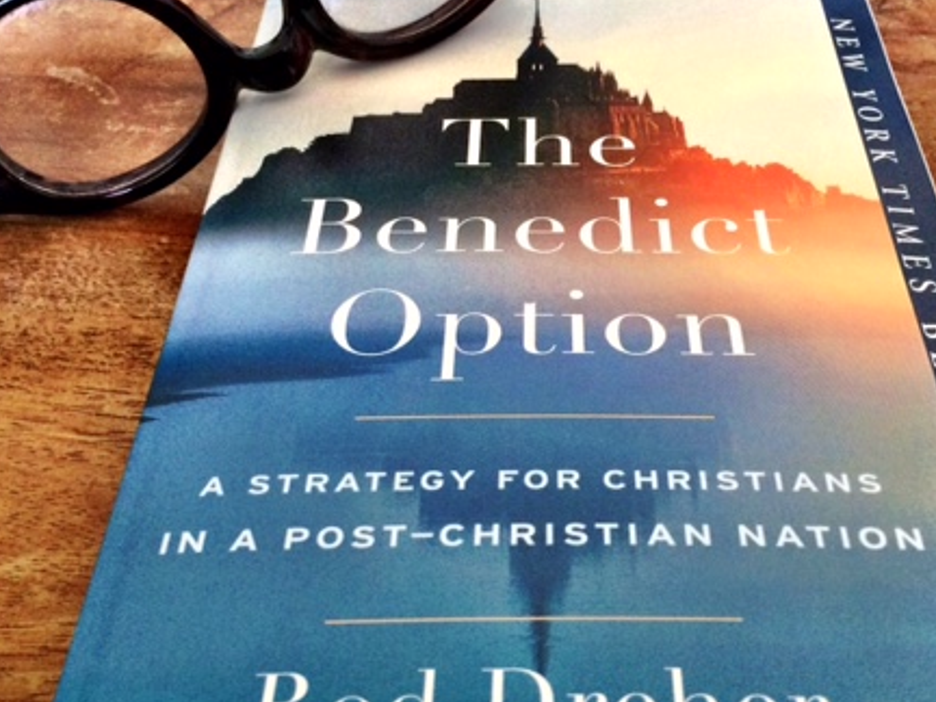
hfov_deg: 43.8
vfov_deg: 33.6
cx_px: 524
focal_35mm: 43
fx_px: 1163
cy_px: 353
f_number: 2.2
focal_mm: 4.15
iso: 250
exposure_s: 1/30
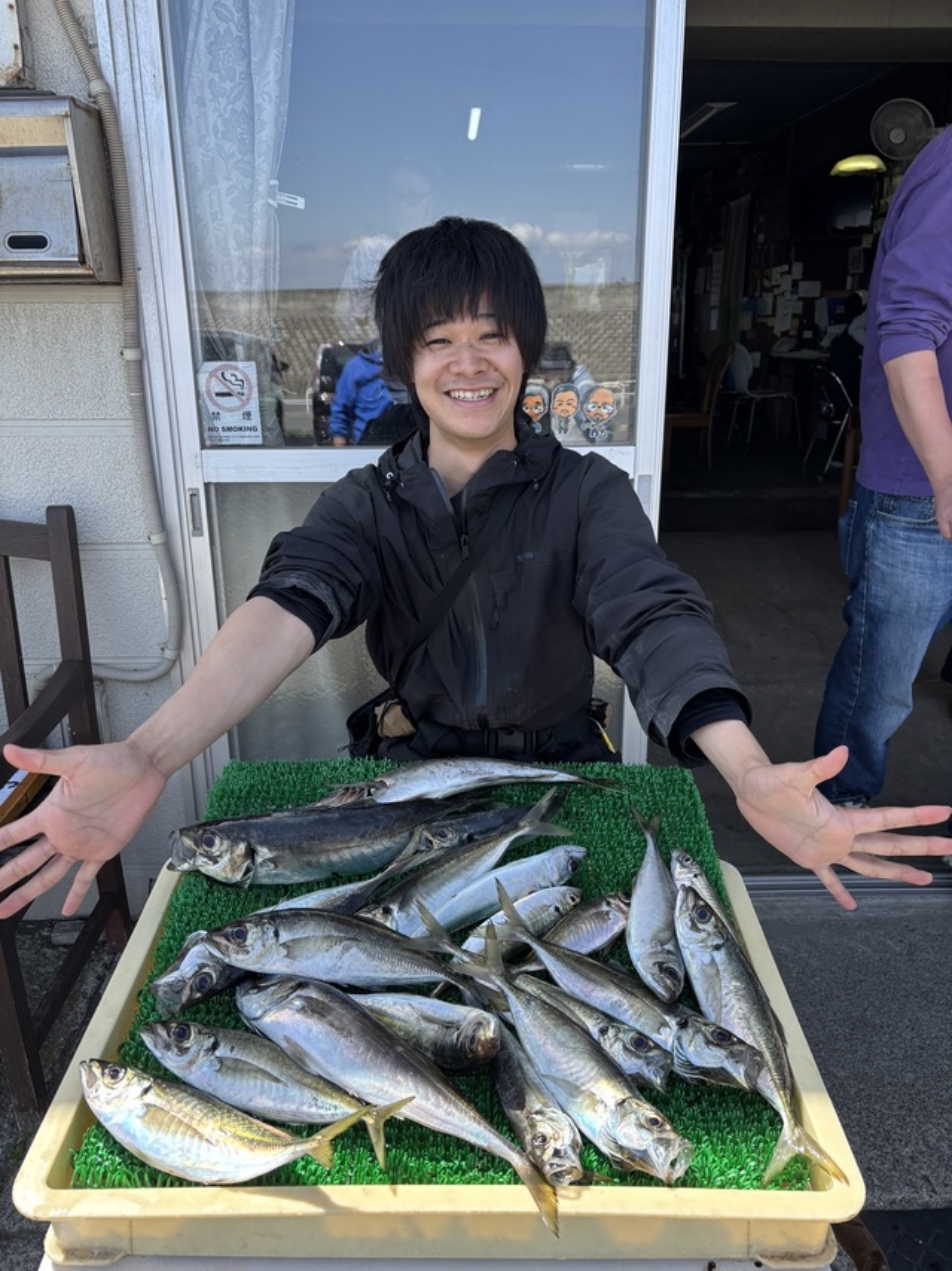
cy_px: 636
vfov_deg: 67.3
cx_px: 476
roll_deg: -0.2
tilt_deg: -17.9
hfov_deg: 53.0
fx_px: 954
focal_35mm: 26
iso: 50
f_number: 1.6
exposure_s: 1/763
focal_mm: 5.96
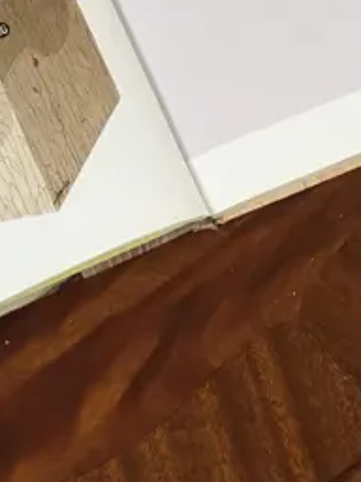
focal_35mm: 116
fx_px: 1613
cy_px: -282
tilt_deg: -59.9
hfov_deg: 12.6
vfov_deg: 15.4
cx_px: -6
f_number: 2.2
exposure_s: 1/33
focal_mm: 4.15
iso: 40
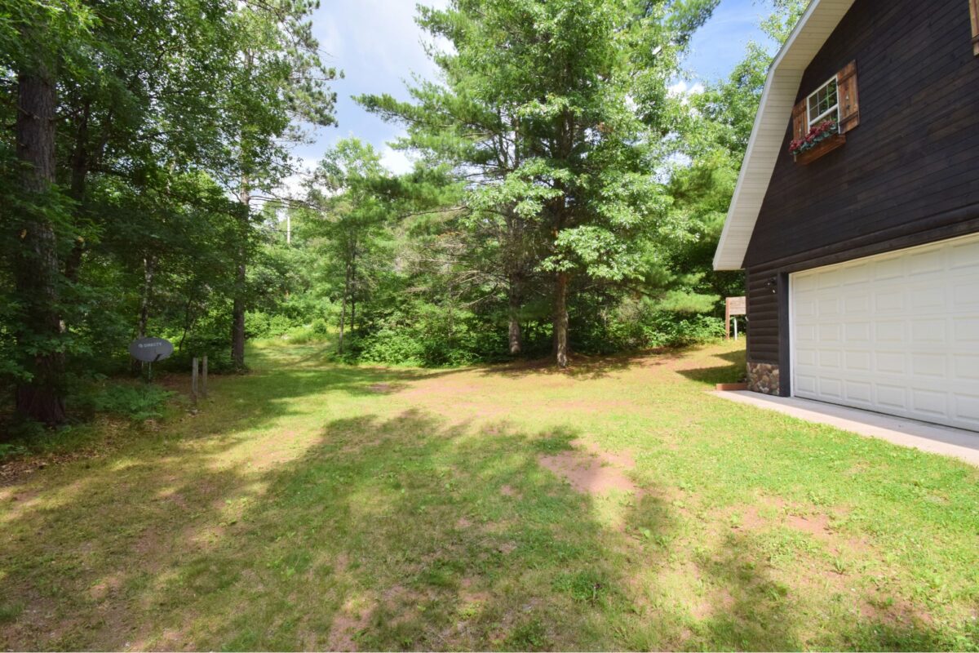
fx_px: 408
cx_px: 490
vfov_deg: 77.3
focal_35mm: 15
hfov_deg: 100.4
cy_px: 326
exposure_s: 1/200
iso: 320
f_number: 13
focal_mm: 10
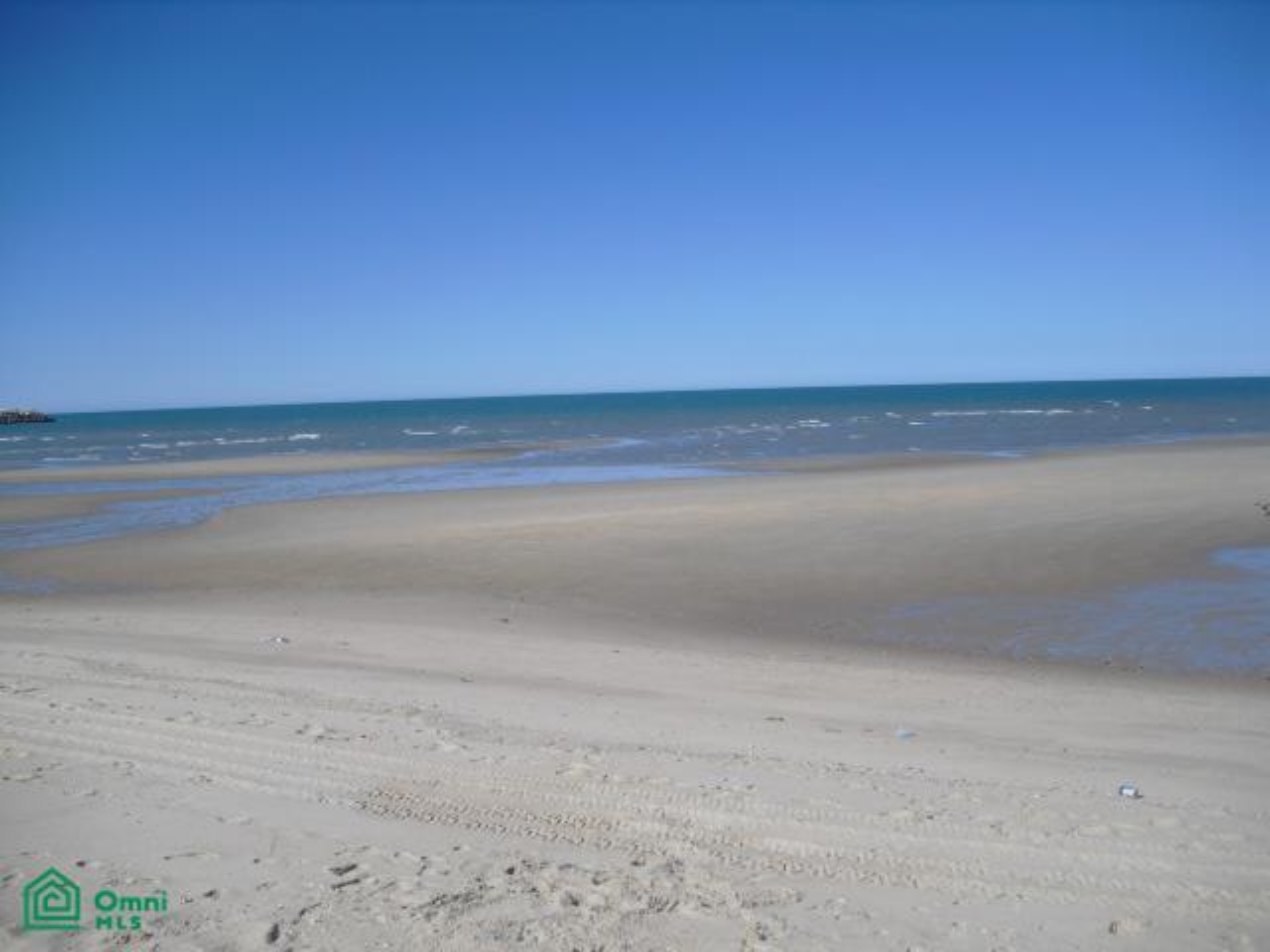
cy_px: 476
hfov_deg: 51.4
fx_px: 1321
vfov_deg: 39.7
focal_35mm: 36
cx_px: 635
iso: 64
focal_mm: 6.3
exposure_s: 1/250
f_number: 7.8
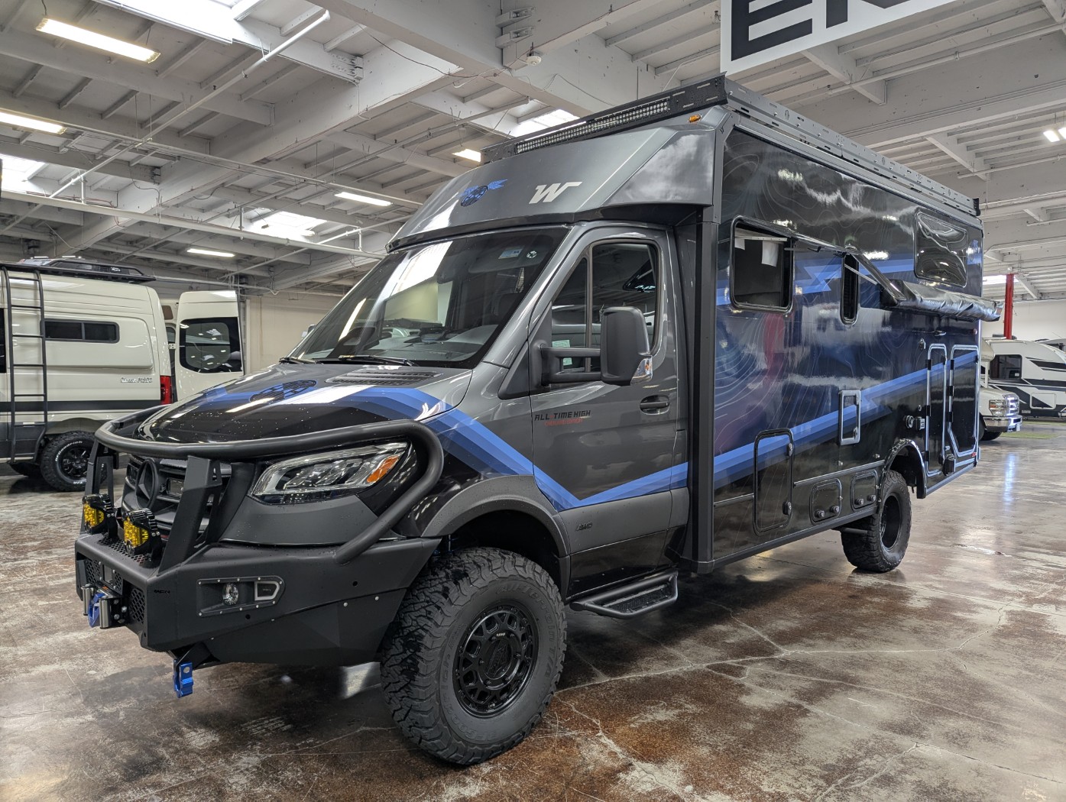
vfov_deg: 56.9
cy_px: 401
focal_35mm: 24
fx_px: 740
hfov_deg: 71.5
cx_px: 533
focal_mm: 6.81
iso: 67
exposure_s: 1/60
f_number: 1.85
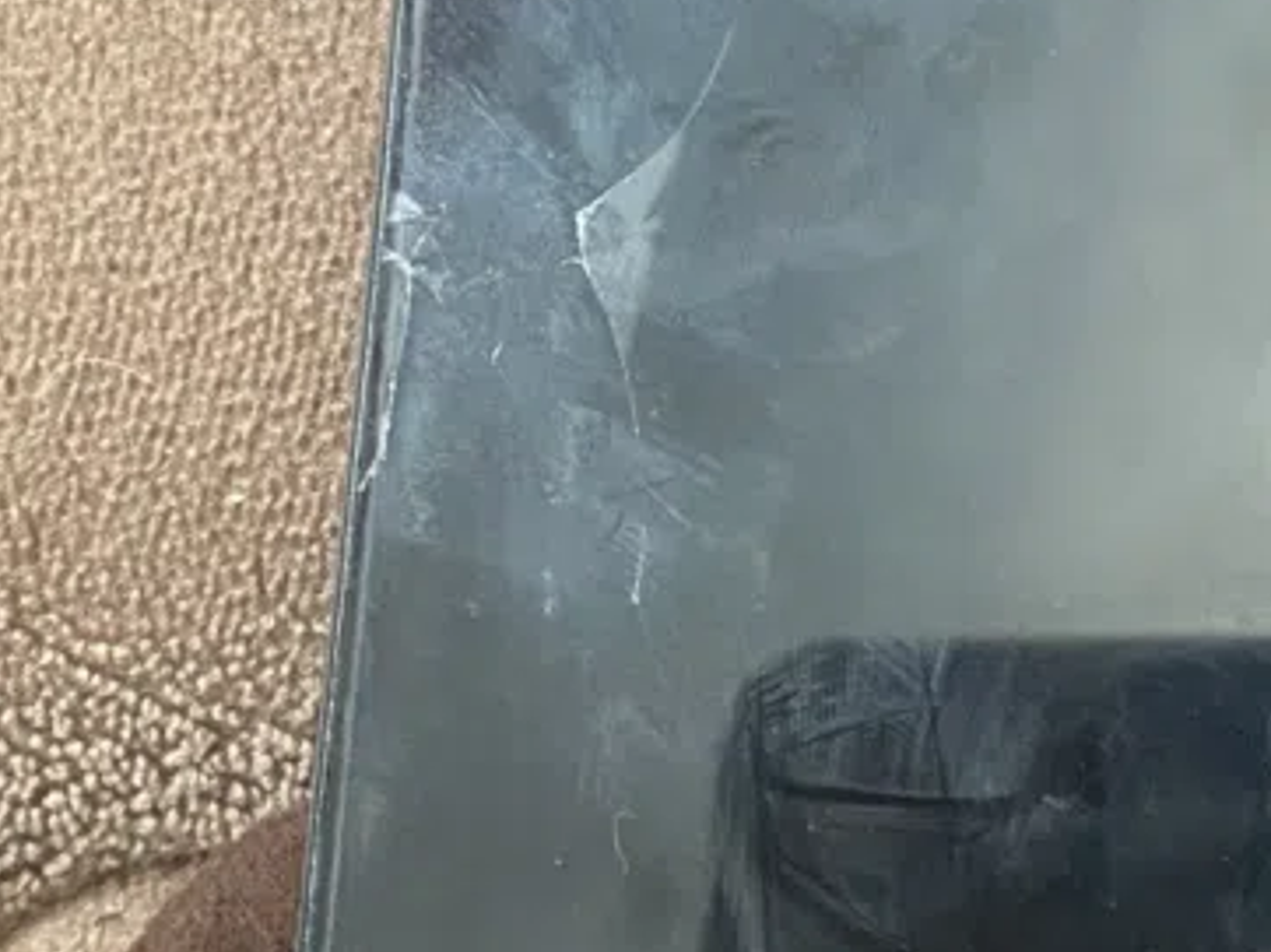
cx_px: 934
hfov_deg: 40.3
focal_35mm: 46
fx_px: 1688
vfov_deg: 31.1
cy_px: 285
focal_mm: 4.25
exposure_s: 1/39
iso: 640
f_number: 1.8
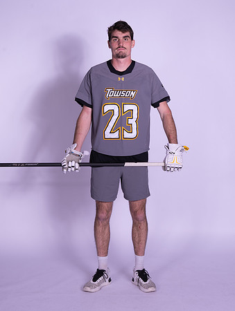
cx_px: 162
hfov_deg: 19.9
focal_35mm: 74
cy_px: 137
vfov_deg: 26.3
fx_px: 668
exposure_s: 1/200
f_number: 10
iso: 64
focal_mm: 45
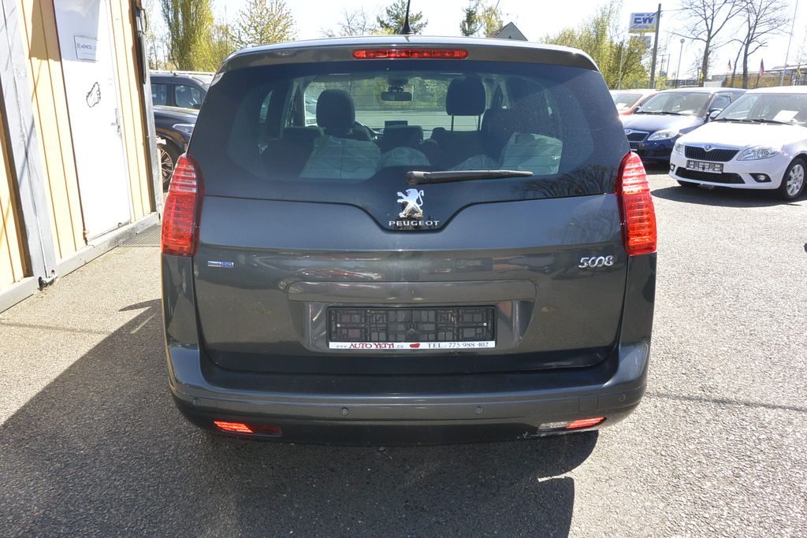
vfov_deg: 47.9
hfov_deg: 67.4
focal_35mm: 27
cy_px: 269
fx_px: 605
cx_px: 404
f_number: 5.6
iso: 160
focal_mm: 10
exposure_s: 1/250
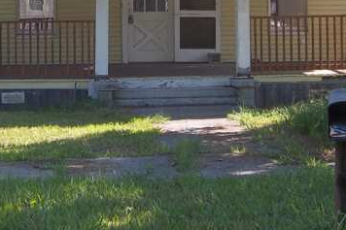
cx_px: 90
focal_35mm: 110
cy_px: -38
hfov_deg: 18.5
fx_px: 1057
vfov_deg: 12.2
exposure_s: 1/125
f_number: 4.5
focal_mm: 8.3
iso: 64
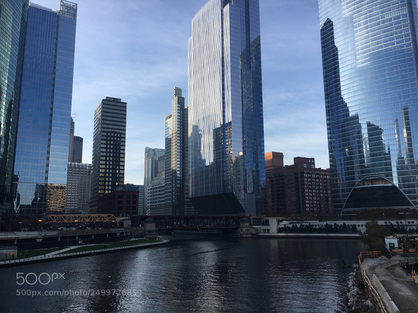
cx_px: 209
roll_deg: +0.1
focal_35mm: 29
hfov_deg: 61.7
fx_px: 350
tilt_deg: +10.5
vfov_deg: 48.2
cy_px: 156
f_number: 2.2
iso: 25
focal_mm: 4.15
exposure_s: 1/793
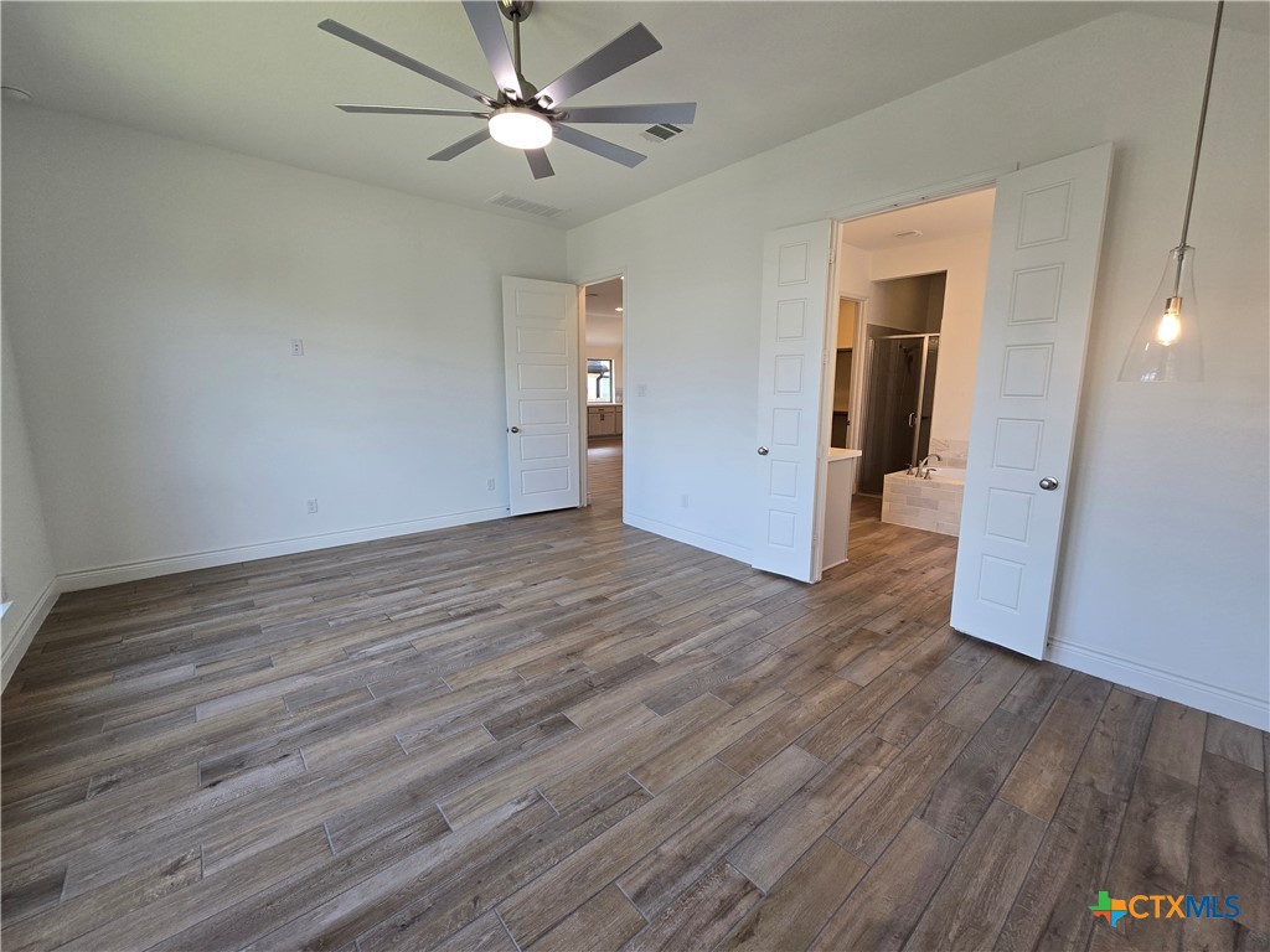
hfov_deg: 106.2
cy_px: 476
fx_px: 477
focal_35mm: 13
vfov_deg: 89.9
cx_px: 635
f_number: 2.2
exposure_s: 1/120
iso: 80
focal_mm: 2.2
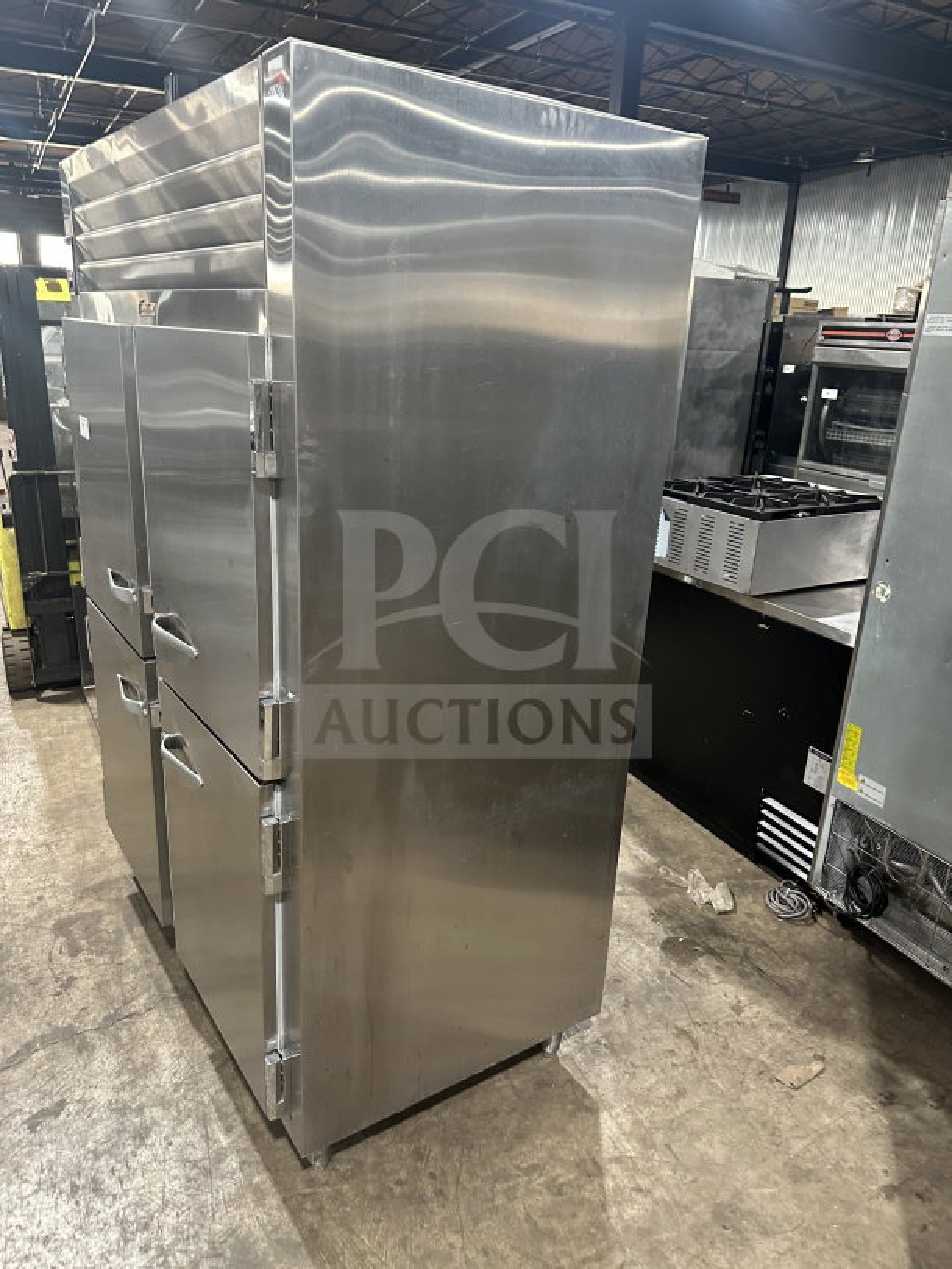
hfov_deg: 56.8
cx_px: 476
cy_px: 634
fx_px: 880
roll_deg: -0.7
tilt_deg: -20.0
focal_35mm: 24
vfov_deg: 71.6
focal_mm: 6.86
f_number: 1.78
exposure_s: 1/60
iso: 400
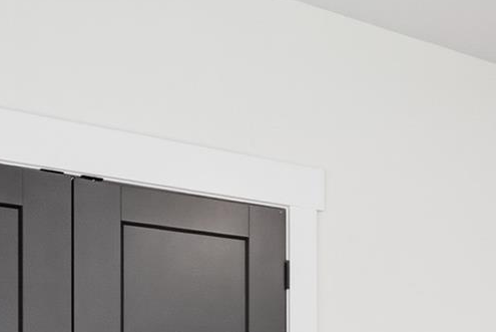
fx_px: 855
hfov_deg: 27.4
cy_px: 407
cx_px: 632
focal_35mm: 62
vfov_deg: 20.4
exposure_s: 2.5
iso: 100
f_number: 10
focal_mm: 15
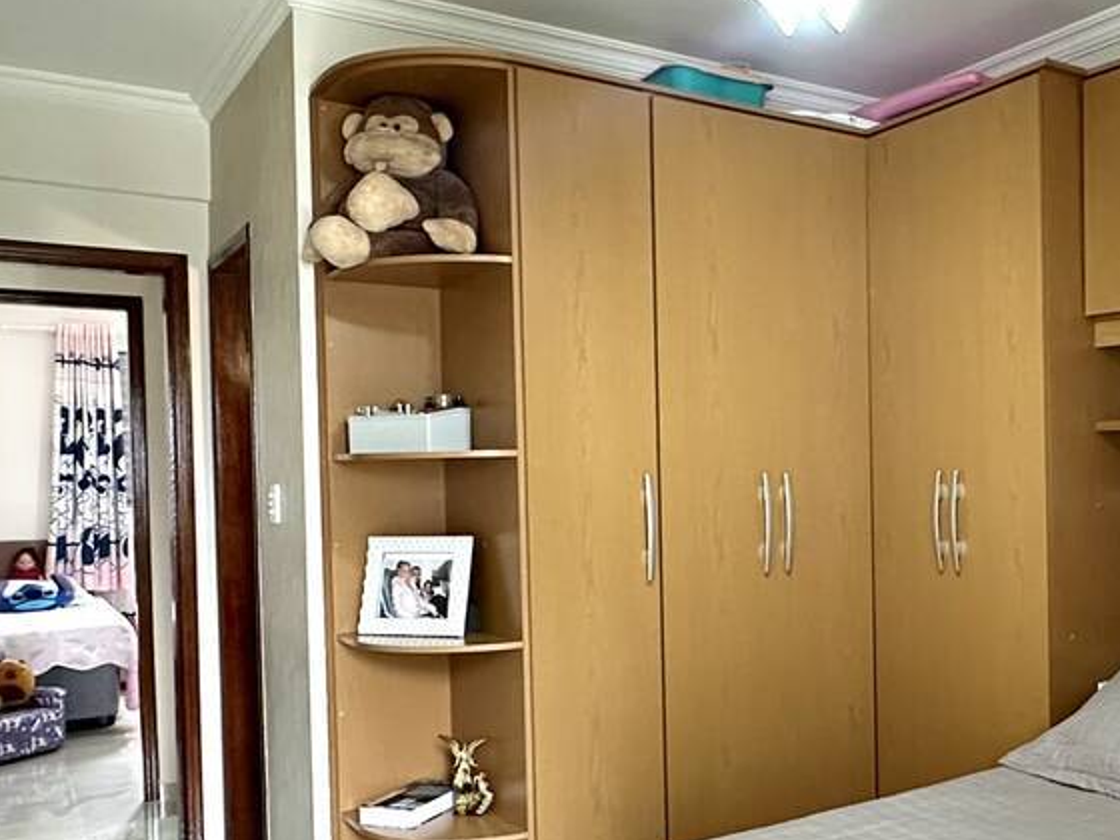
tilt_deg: -0.4
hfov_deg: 49.2
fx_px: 1165
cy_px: 492
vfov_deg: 39.5
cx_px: 848
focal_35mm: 36
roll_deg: -0.1
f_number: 2.2
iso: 500
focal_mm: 2.22
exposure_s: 1/60
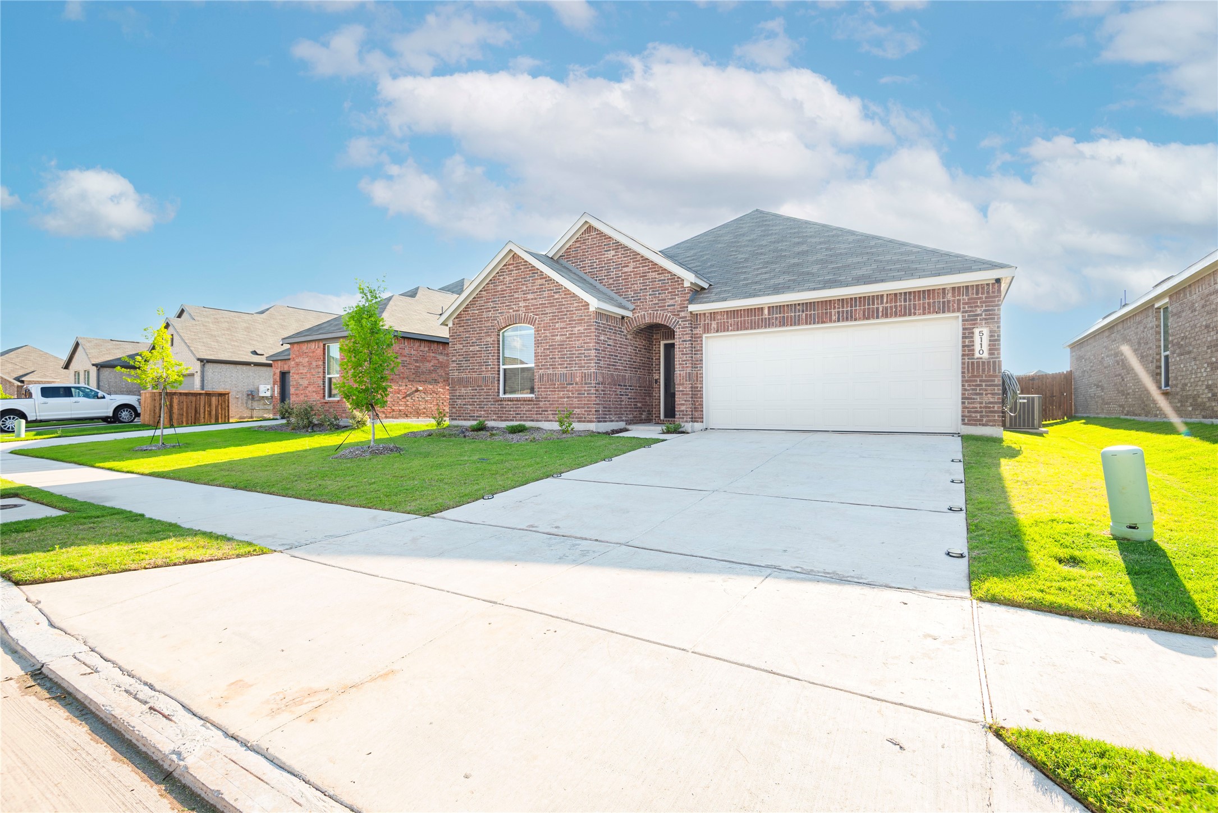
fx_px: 541
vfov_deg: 73.8
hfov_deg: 96.7
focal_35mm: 16
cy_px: 406
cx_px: 609
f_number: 7.1
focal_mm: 16
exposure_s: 1/200
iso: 100
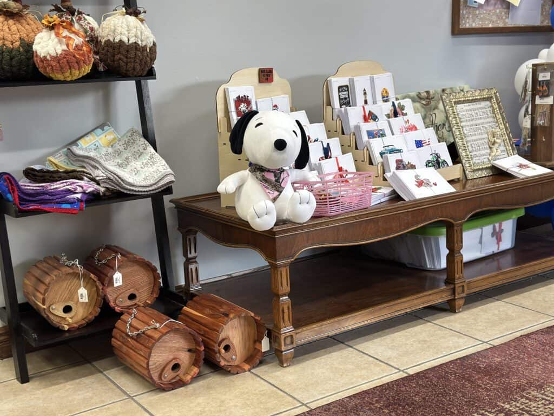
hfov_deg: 39.7
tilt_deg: -11.7
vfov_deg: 30.3
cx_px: 277
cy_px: 208
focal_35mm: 48
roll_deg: +2.9
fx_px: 768
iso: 125
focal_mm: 6.86
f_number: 1.78
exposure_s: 1/100
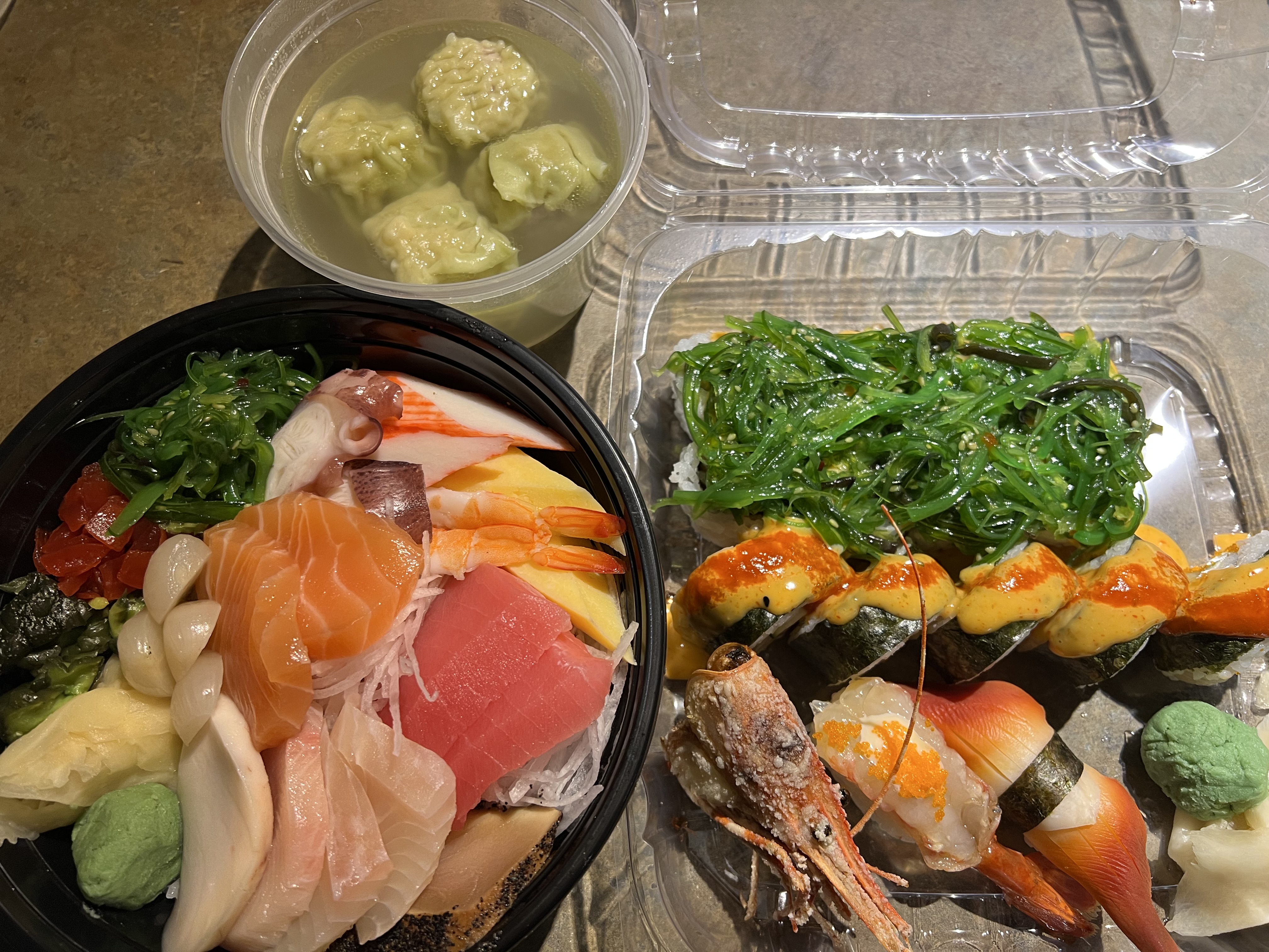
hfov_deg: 67.3
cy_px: 476
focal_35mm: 26
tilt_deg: -73.9
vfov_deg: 53.1
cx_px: 634
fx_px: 953
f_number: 1.5
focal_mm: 5.7
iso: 100
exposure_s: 1/60
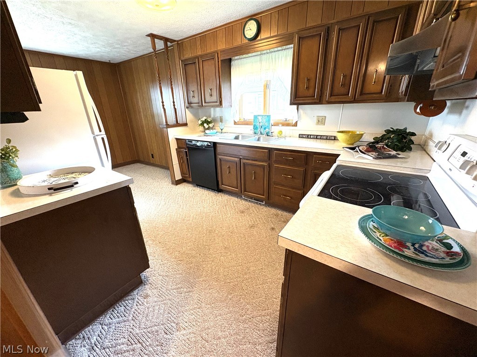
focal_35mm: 14
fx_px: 193
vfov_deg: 85.7
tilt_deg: -19.8
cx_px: 238
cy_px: 178
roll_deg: +2.7
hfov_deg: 102.1
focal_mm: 2.22
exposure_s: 1/60
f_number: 2.2
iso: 250
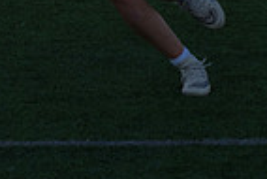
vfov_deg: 2.5
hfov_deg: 3.7
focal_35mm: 552
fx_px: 4098
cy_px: -158
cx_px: 88
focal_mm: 90
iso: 250
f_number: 5.6
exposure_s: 1/1600
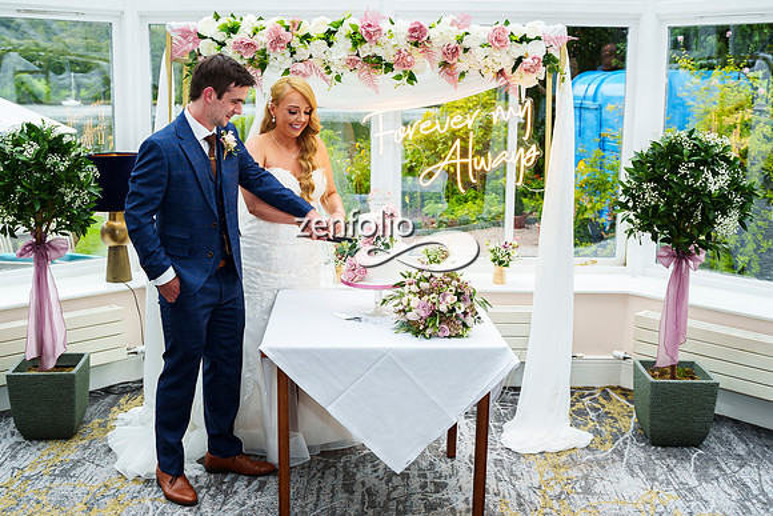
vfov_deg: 35.8
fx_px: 797
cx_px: 369
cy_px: 226
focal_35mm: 37
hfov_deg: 51.7
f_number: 3.5
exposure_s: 1/250
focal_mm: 28
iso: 400
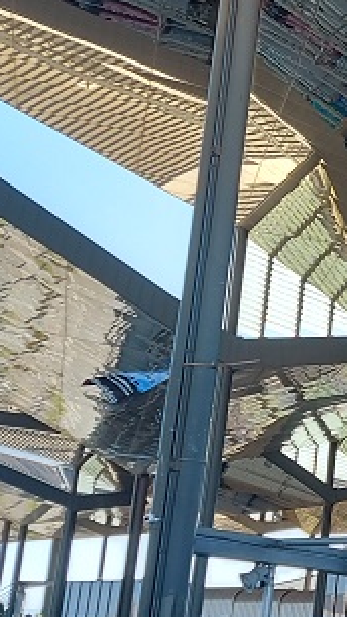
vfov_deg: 24.4
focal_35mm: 87
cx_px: 692
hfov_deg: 12.3
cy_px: 245
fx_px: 1424
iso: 32
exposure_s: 1/215
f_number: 1.8
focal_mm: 5.23
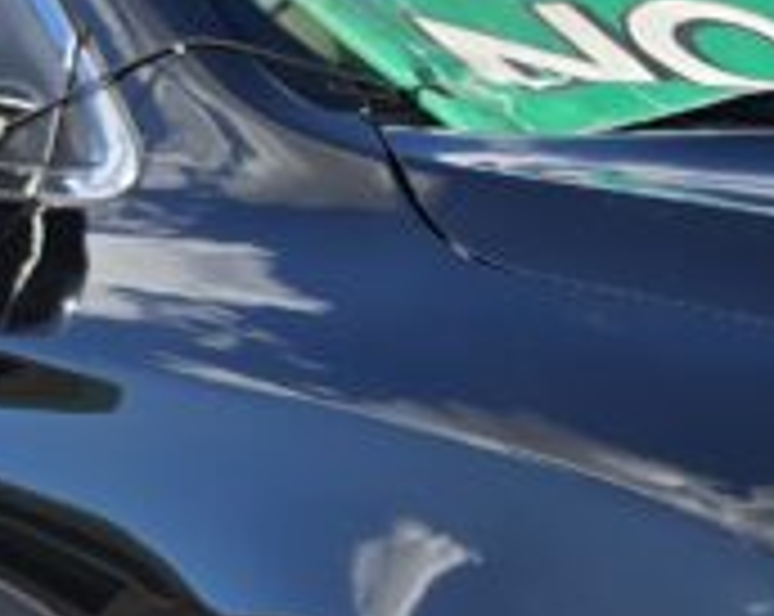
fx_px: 3064
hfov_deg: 13.5
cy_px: 701
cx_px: 1188
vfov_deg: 11.3
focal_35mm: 134
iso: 12
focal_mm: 6.3
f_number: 1.7
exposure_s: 1/803
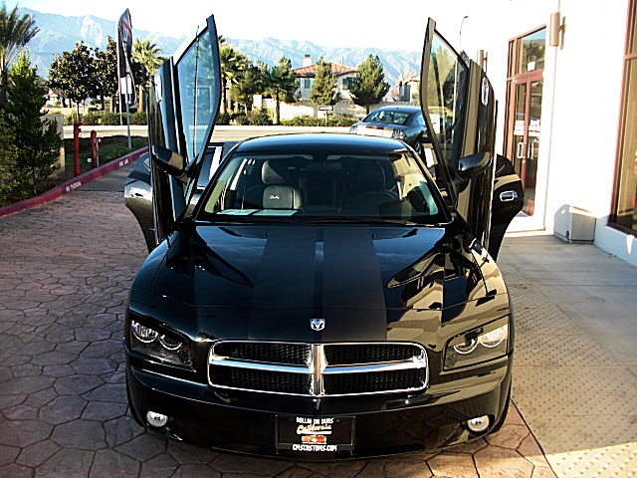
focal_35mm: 36
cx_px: 318
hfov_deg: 51.4
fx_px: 662
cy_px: 239
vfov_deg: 39.7
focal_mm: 6.3
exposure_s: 1/160
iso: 50
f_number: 2.8
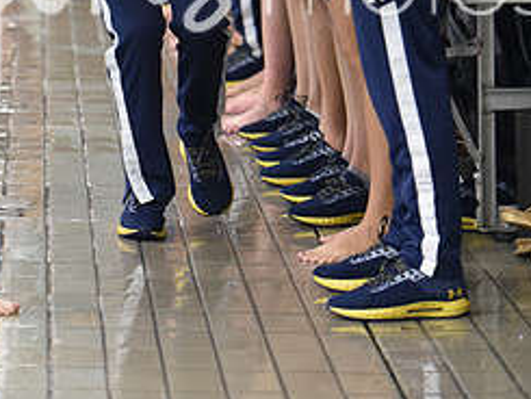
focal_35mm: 232
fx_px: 3561
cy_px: -74
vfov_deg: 6.4
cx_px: 127
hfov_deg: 8.5
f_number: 2.8
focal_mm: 102
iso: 3200
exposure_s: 1/320
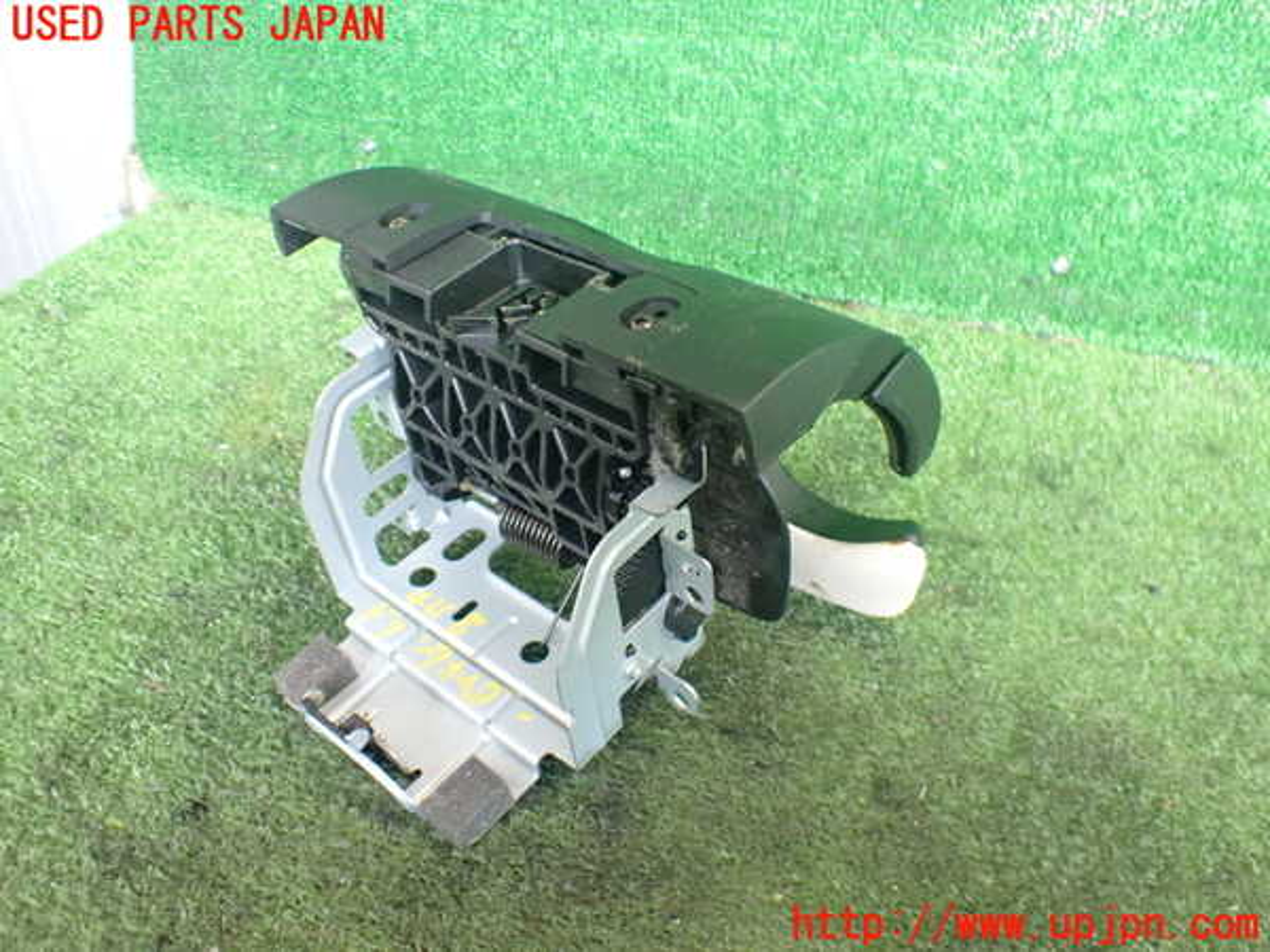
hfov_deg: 60.0
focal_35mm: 30
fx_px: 1101
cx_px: 635
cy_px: 476
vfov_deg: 46.8
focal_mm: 5.4
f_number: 2.3
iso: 800
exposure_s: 1/60
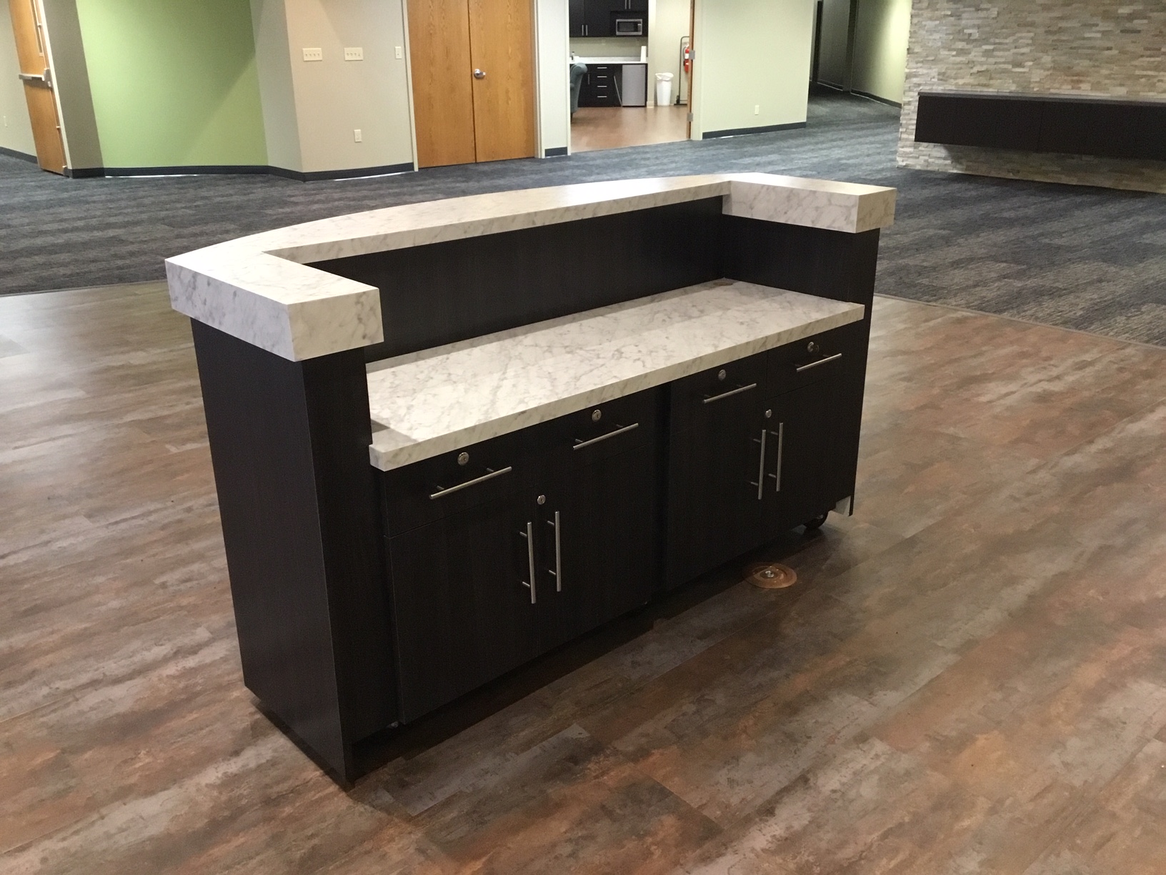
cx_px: 583
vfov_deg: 45.4
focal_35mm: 31
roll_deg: +0.0
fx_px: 1044
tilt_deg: -22.1
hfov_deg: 58.4
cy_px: 438
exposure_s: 1/20
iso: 200
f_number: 2.4
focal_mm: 3.3
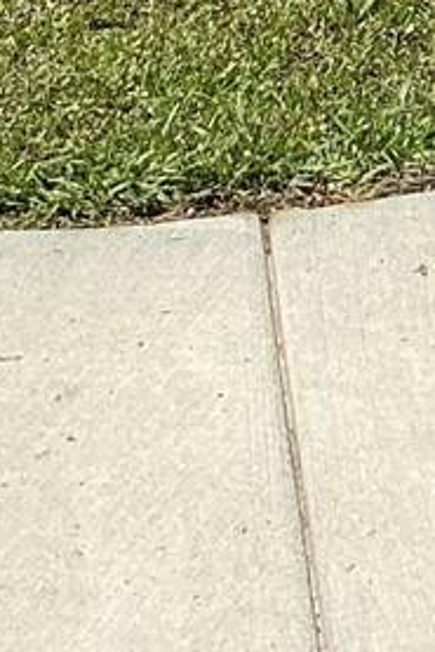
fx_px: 3150
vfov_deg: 10.8
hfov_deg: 7.8
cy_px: -628
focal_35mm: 174
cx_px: 550
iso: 25
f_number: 1.8
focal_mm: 3
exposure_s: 1/1984
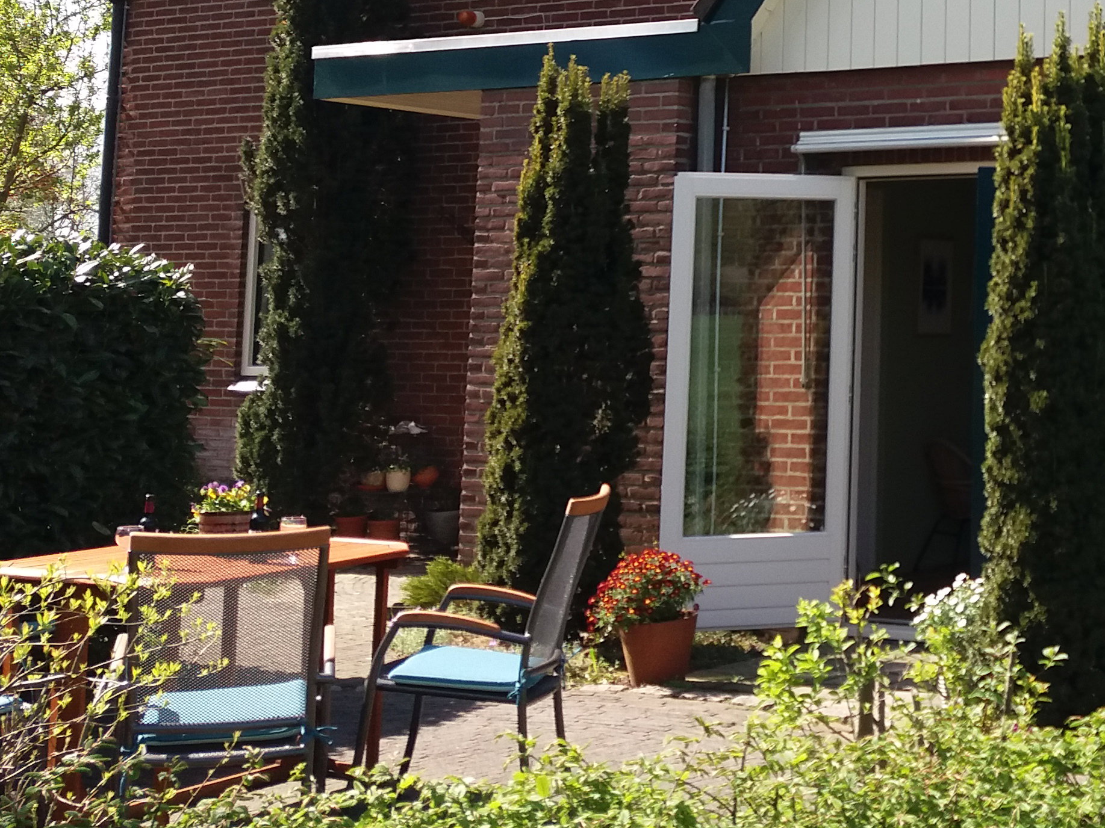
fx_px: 2011
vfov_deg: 22.7
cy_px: 81
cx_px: 1060
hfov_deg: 29.1
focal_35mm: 63
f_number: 1.9
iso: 64
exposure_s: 1/600
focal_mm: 3.7
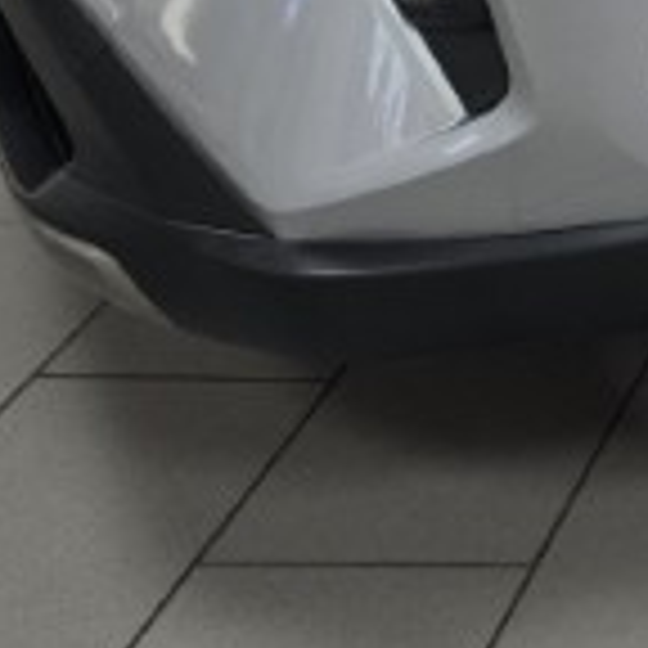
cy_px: -504
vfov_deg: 13.8
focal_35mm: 113
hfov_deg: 12.9
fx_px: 2393
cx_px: 1390
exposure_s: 1/100
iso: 80
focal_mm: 6.3
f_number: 1.7
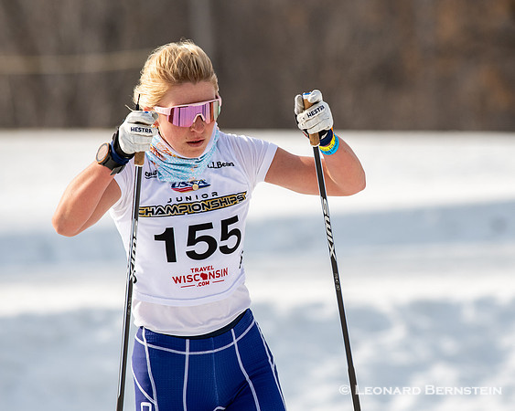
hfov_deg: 3.8
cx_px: 300
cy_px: 206
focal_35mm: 507
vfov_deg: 3.1
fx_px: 7722
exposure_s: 1/2000
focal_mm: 300
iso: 400
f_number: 6.3
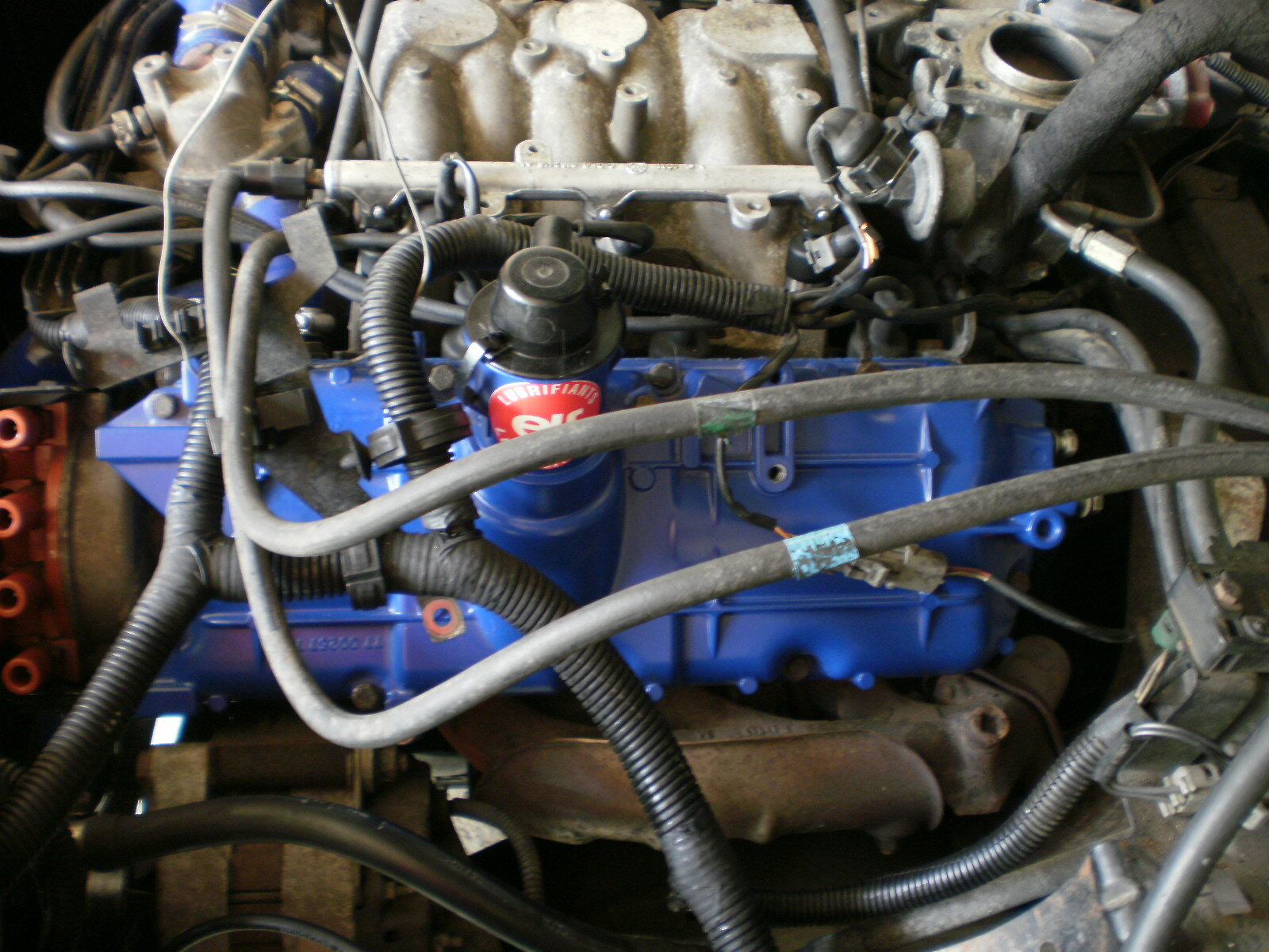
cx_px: 634
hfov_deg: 51.4
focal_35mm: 36
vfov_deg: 39.7
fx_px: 1320
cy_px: 476
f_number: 3.1
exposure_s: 1/8
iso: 125
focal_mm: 6.3
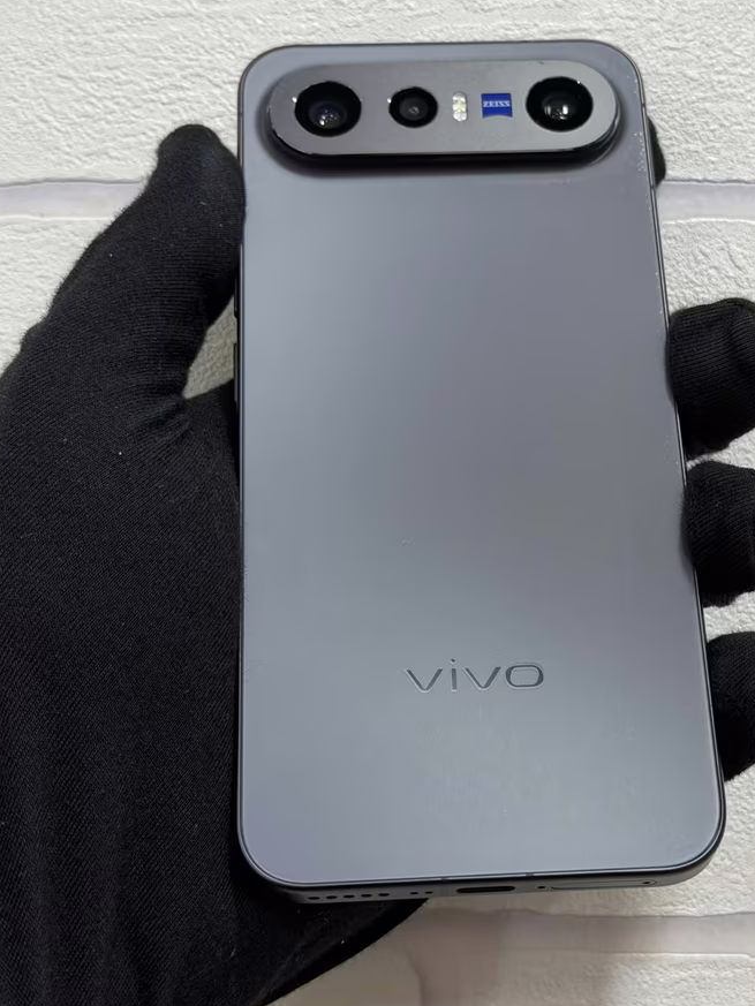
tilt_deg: +4.2
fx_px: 1919
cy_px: 417
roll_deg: -0.7
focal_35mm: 66
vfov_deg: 29.3
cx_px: 491
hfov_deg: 22.2
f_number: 1.78
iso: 64
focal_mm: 6.76
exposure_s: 1/50
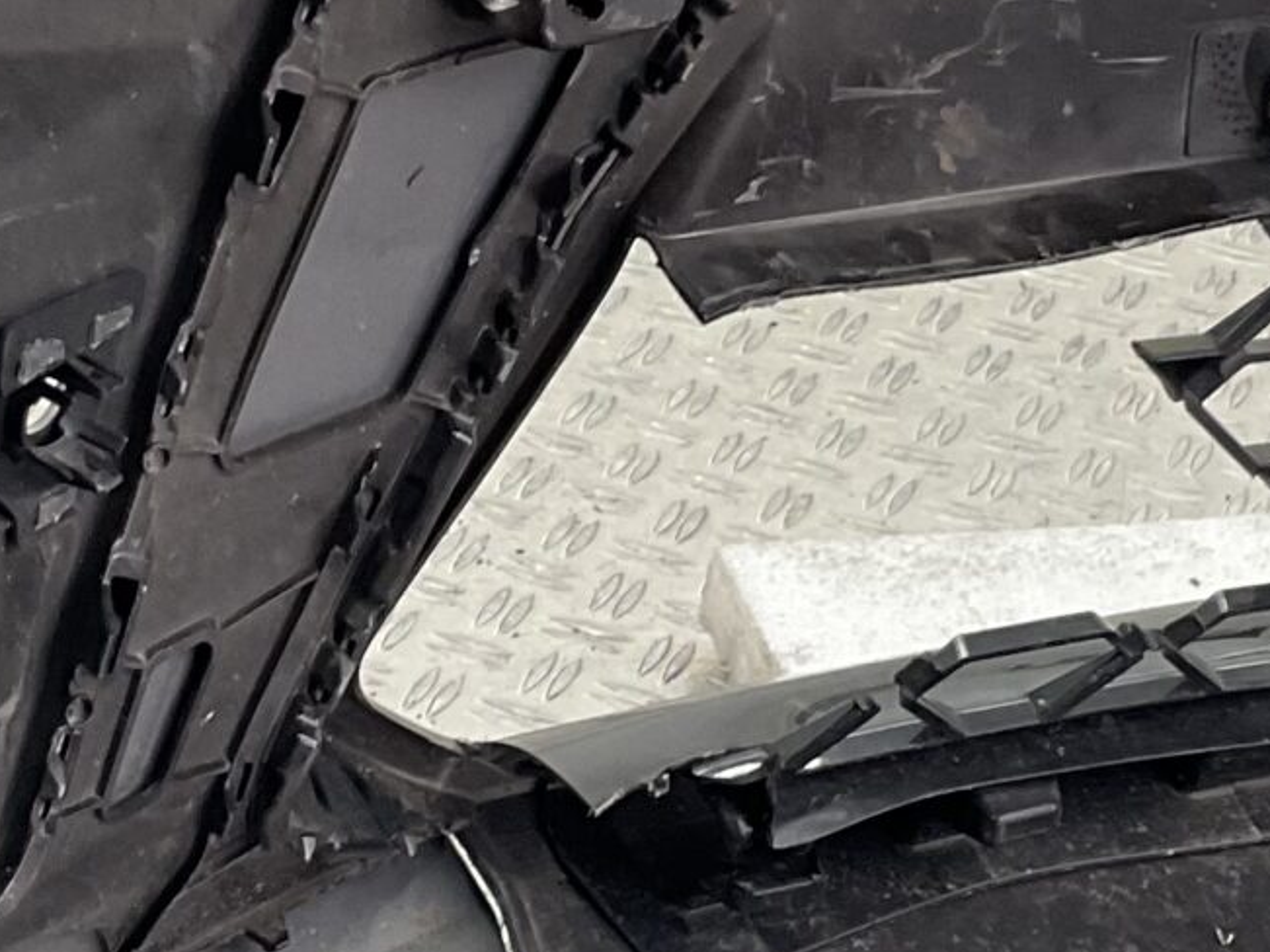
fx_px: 4182
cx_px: 535
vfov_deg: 13.0
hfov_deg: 17.3
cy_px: 451
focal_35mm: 114
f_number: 1.8
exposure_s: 1/120
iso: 50
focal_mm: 3
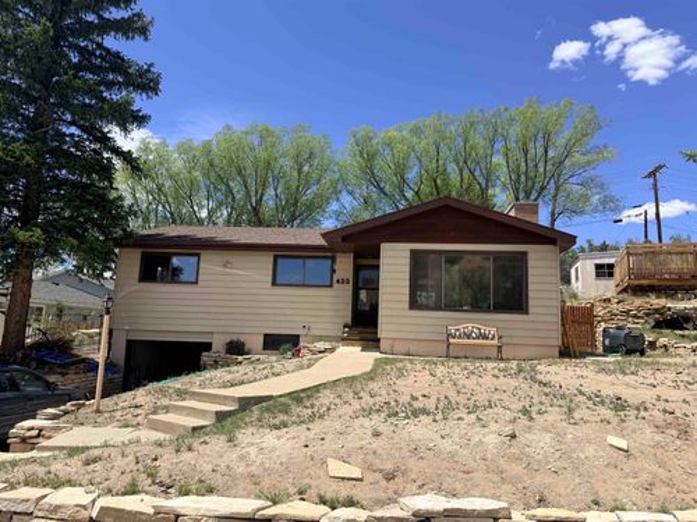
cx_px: 348
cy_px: 261
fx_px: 483
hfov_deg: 71.6
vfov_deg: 56.8
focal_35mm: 24
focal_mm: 6.76
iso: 80
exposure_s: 1/4673
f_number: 1.78
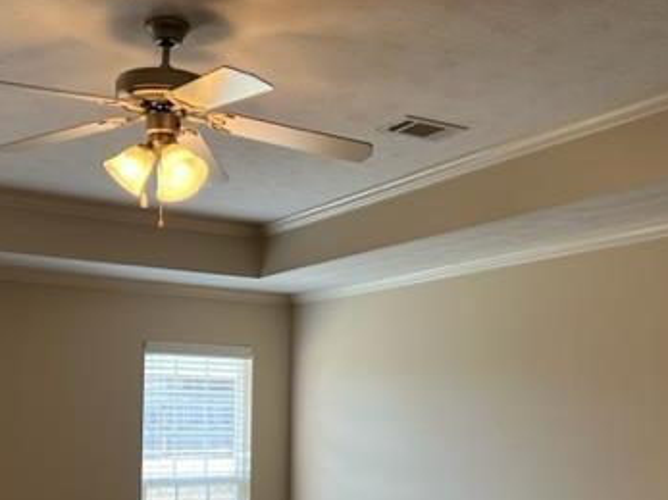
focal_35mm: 48
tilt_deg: -0.2
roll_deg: +0.0
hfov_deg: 39.5
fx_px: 926
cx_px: 260
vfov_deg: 29.6
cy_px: 390
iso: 80
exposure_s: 1/120
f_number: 1.5
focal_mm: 5.7
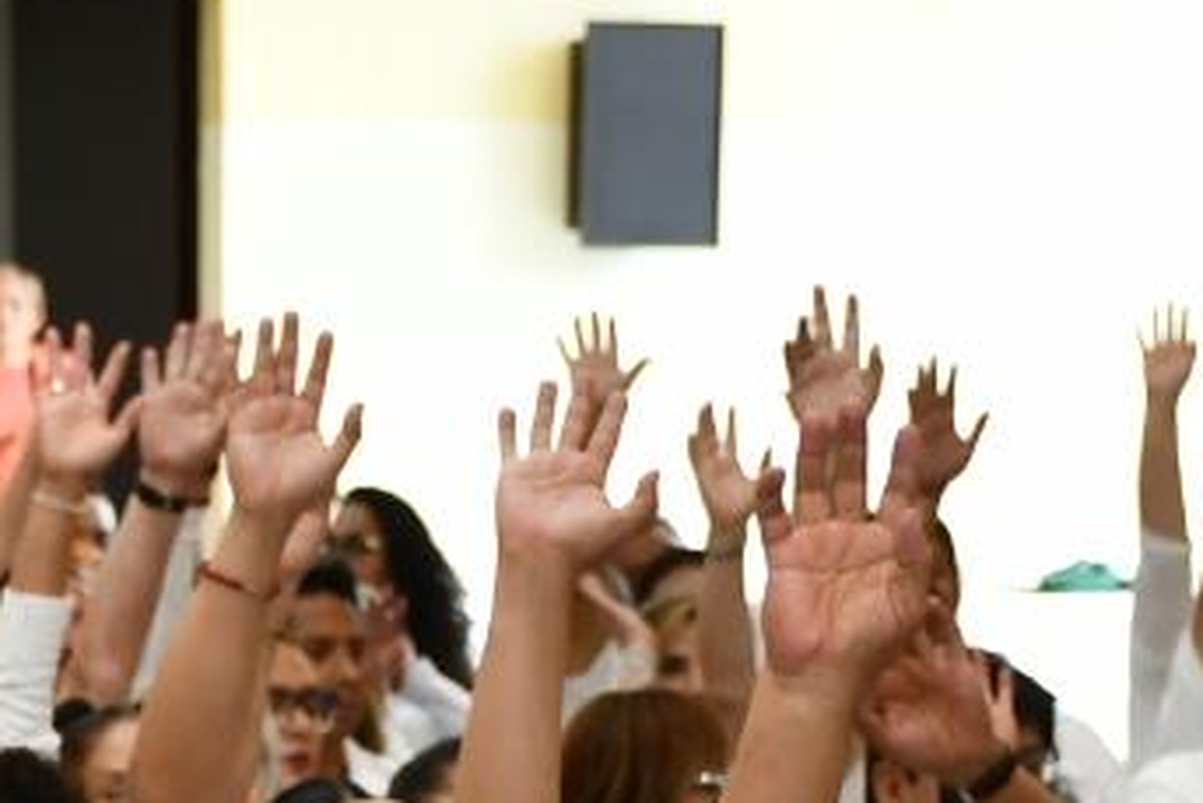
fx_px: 9460
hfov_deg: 7.3
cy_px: 1112
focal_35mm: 283
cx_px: 35
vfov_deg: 4.8
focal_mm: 40
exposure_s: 1/60
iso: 720
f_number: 4.5
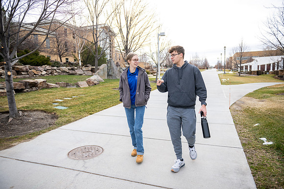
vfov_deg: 53.2
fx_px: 189
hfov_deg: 73.7
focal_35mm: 24
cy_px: 94
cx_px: 142
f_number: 2.8
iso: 400
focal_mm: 24
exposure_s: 1/1250
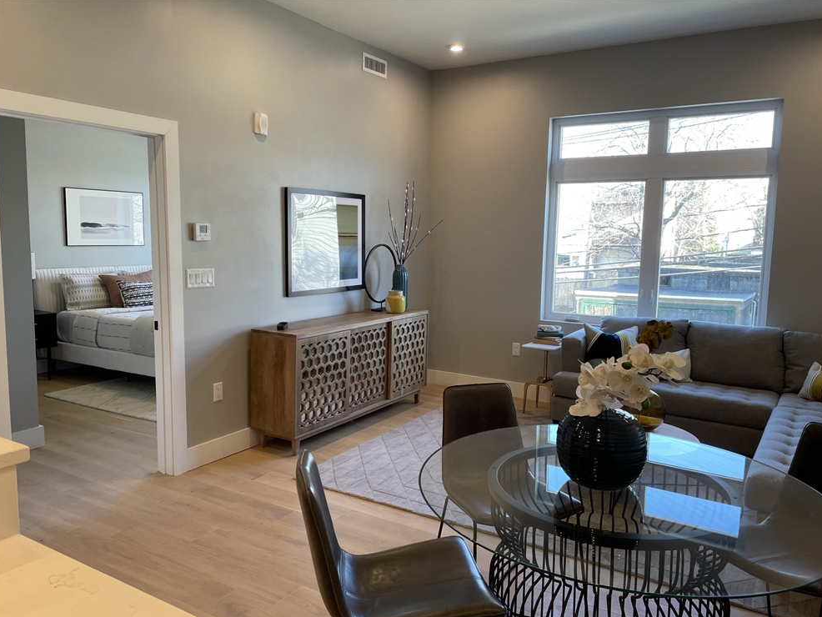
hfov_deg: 65.3
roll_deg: -1.3
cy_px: 318
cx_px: 404
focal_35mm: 27
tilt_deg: -8.3
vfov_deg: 51.4
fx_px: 641
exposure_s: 1/120
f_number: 1.6
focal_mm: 4.2
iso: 80
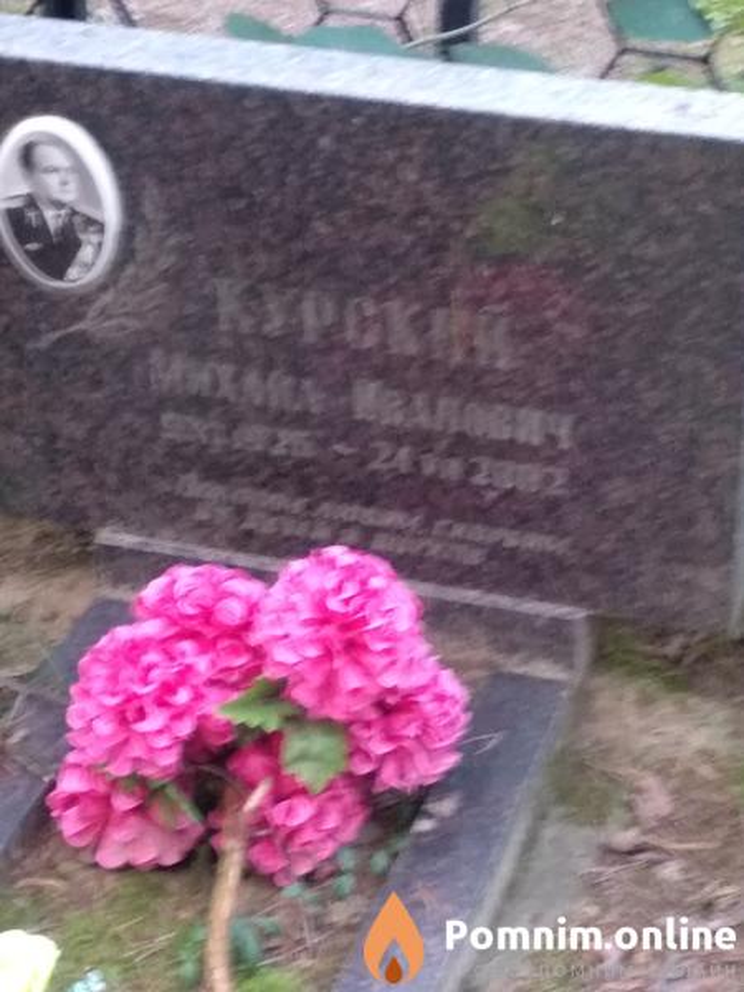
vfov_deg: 67.3
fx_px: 745
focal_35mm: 26
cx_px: 372
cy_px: 496
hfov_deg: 53.1
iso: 800
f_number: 2.2
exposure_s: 1/17
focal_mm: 3.81
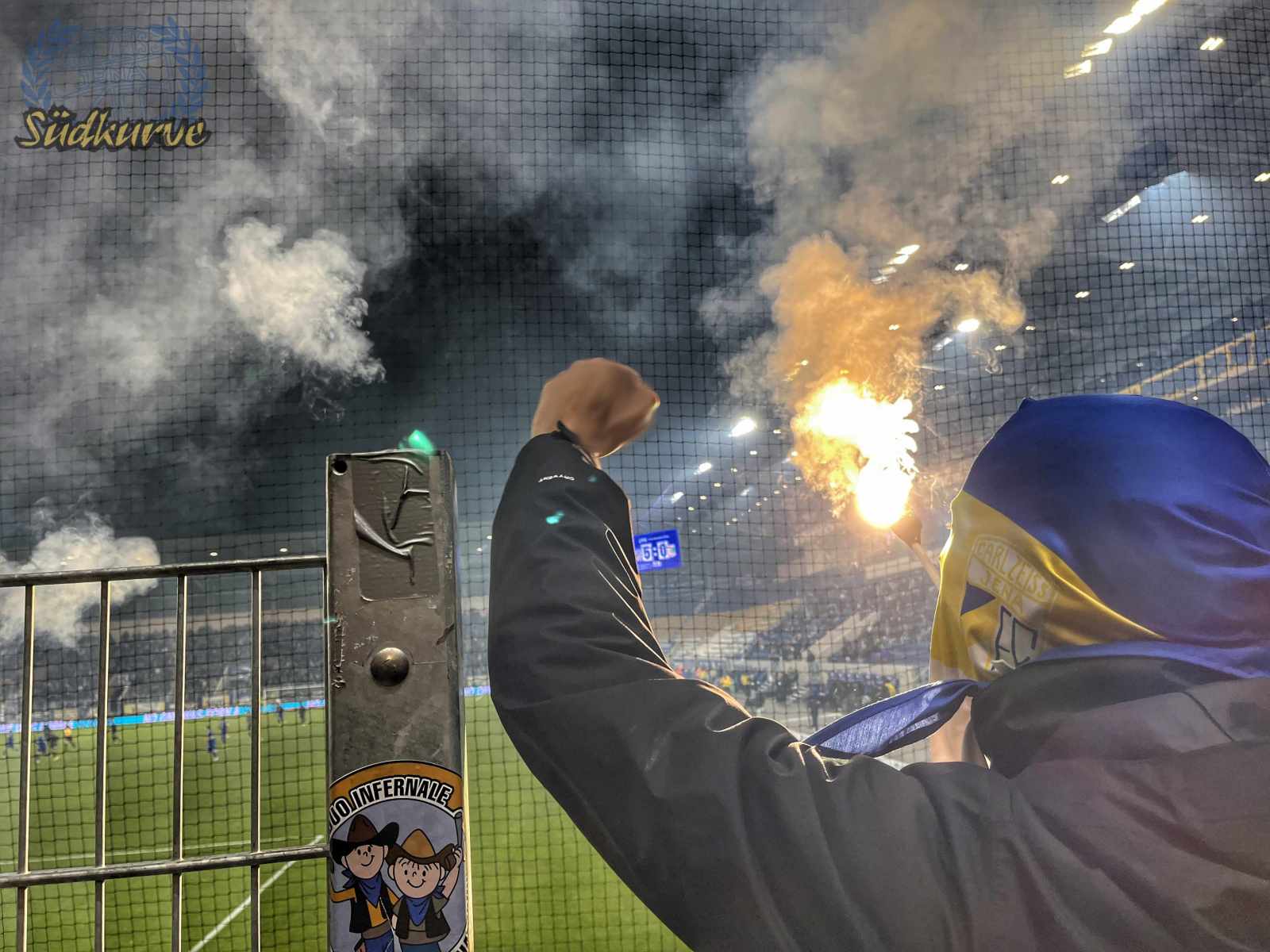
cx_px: 635
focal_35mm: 26
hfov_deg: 67.3
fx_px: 954
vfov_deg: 53.1
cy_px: 476
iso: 50
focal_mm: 5.1
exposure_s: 1/100
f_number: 1.6
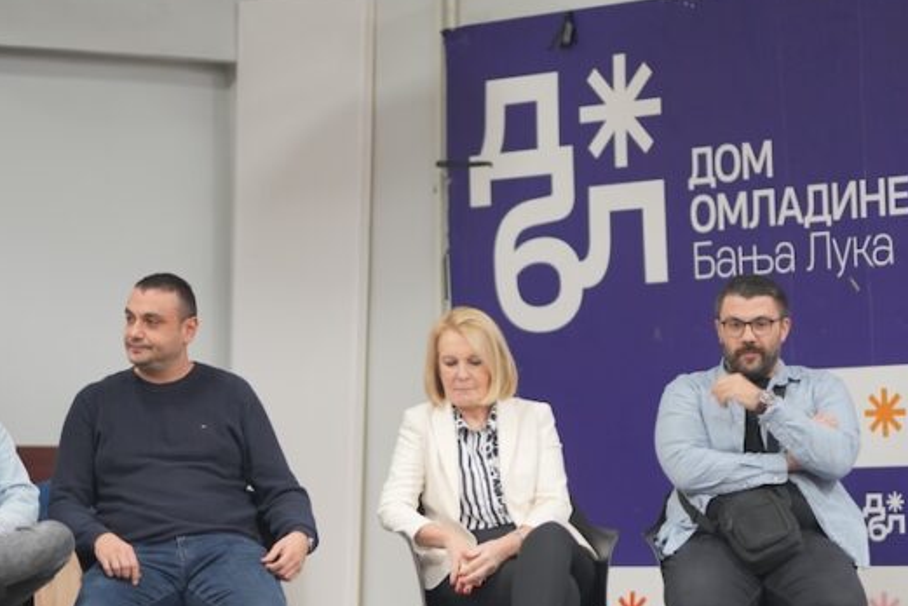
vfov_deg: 8.2
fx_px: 4214
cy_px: 570
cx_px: 328
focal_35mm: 167
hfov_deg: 12.3
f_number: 1.4
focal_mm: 85
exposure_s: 1/160
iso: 800
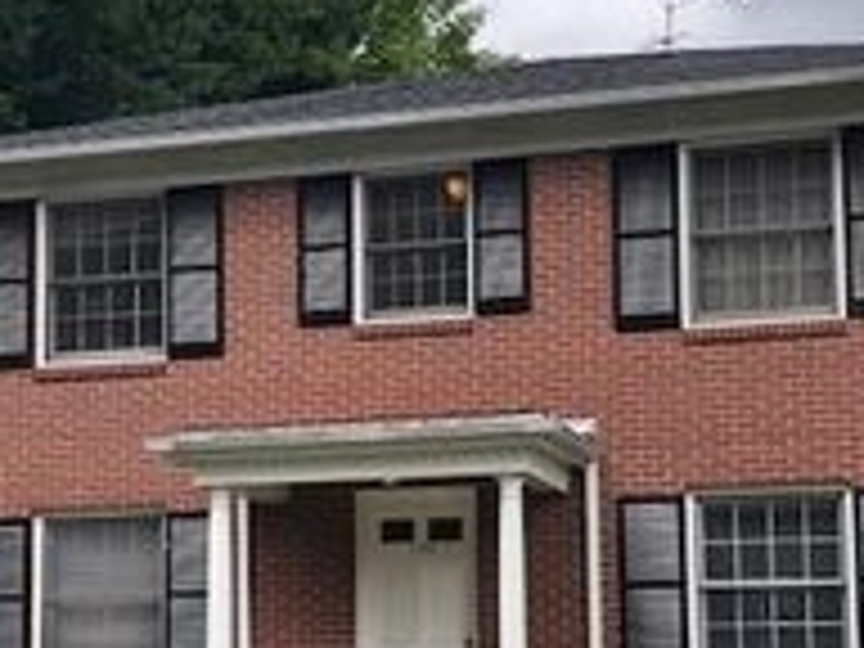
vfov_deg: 20.0
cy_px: 497
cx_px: 400
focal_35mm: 73
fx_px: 1822
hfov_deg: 26.7
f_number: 1.8
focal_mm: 3.99
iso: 20
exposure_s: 1/444
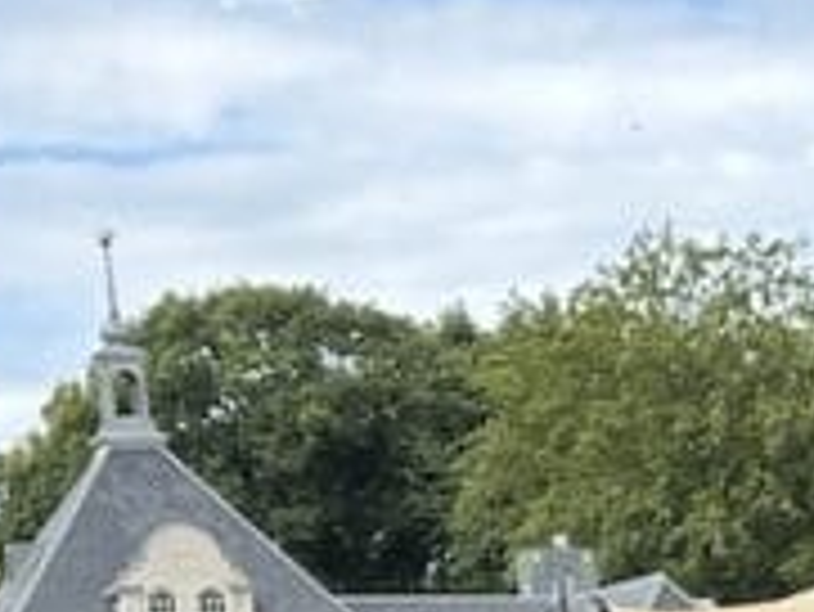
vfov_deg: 8.4
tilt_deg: -10.4
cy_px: 1580
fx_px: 3741
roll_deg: +4.2
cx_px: 1480
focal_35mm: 159
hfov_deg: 11.5
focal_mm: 6.86
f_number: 1.78
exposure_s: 1/918
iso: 80
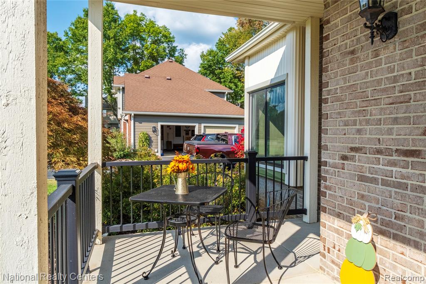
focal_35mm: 23
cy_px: 142
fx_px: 272
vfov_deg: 55.1
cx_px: 213
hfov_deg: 76.1
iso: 800
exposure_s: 1/500
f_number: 7.1
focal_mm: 15.6
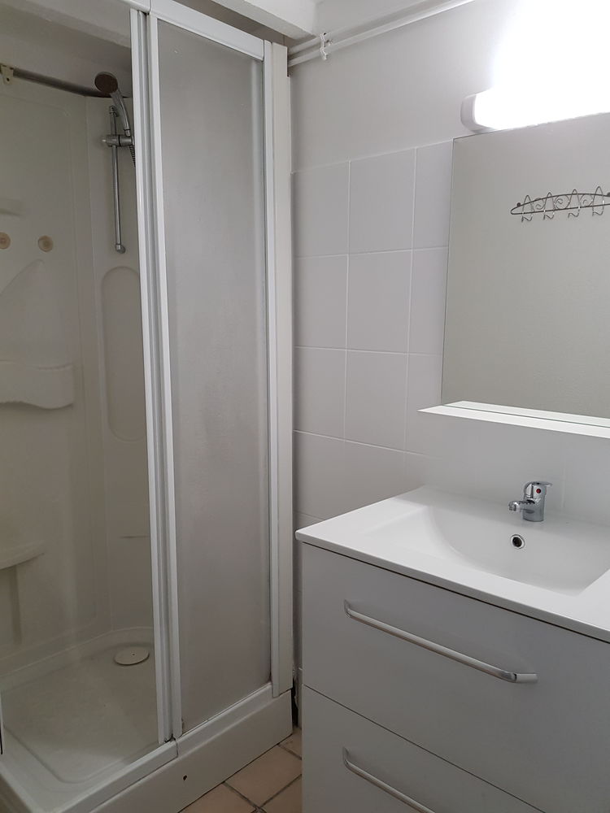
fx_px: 611
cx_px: 305
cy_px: 406
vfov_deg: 67.3
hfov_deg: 53.1
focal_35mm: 26
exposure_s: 1/50
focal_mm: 4.2
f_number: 1.7
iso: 200
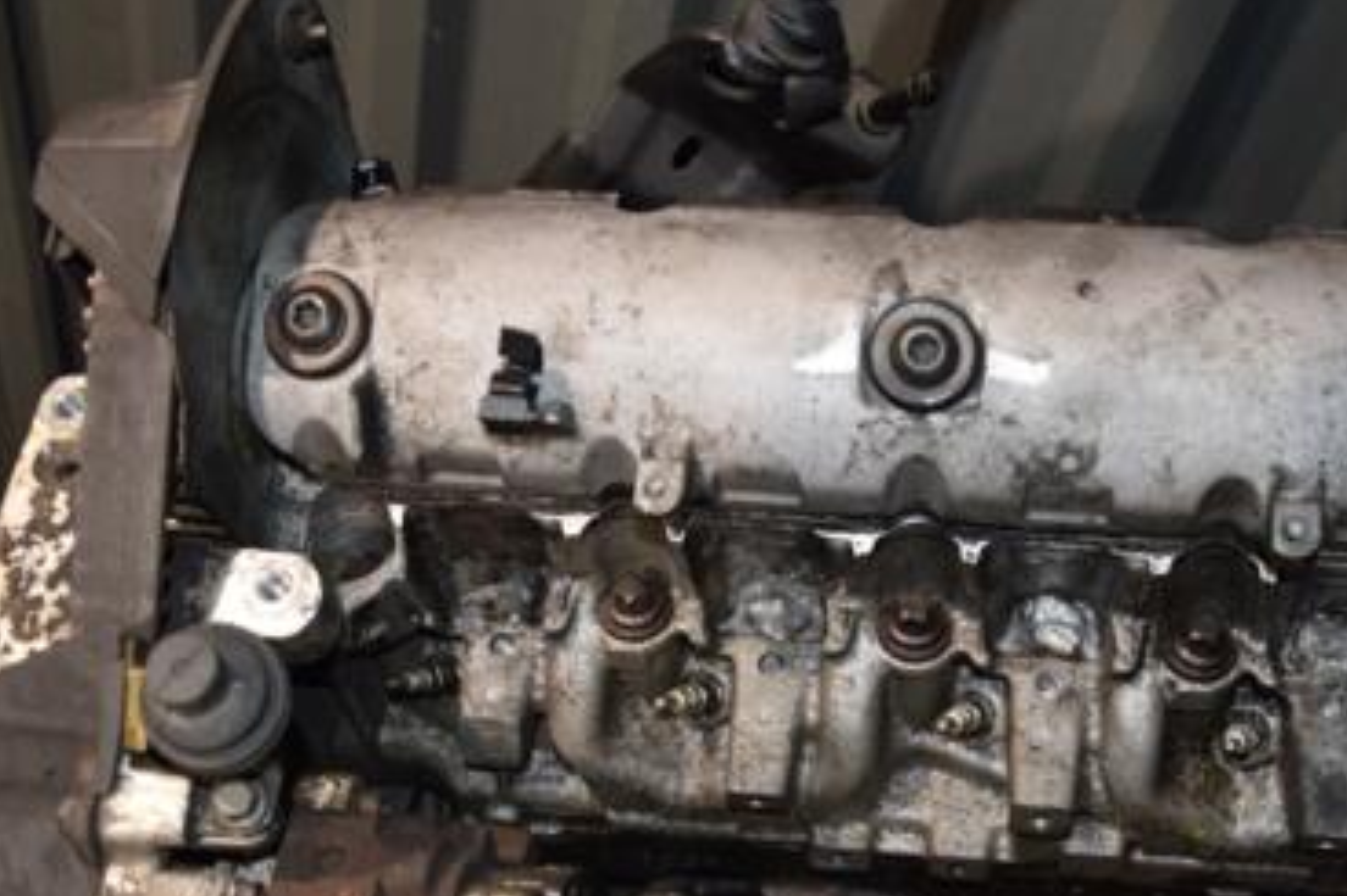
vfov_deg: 30.0
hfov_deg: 44.2
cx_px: 835
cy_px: 658
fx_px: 1646
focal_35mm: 44
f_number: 5
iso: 800
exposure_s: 1/60
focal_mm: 18
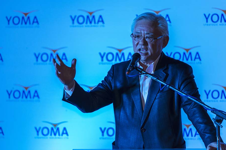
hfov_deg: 10.5
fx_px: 1230
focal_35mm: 196
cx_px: 110
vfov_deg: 7.0
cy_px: 74
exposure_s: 1/250
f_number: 3.5
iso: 640
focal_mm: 185
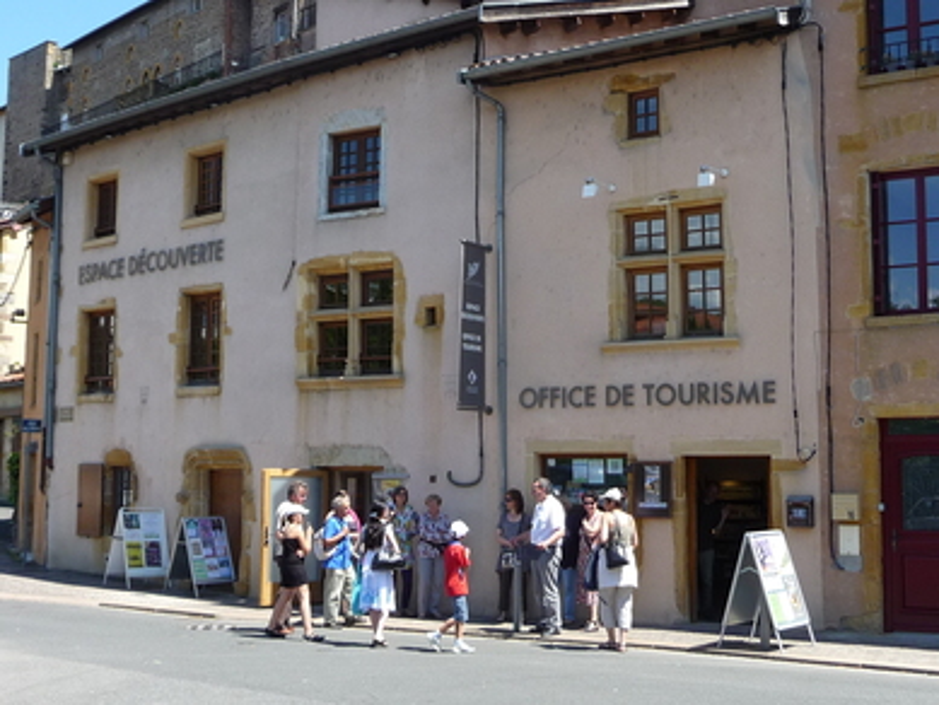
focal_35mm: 50
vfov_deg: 29.1
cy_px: 352
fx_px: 1357
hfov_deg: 38.2
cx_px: 470
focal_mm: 5
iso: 100
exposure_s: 1/400
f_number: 3.4
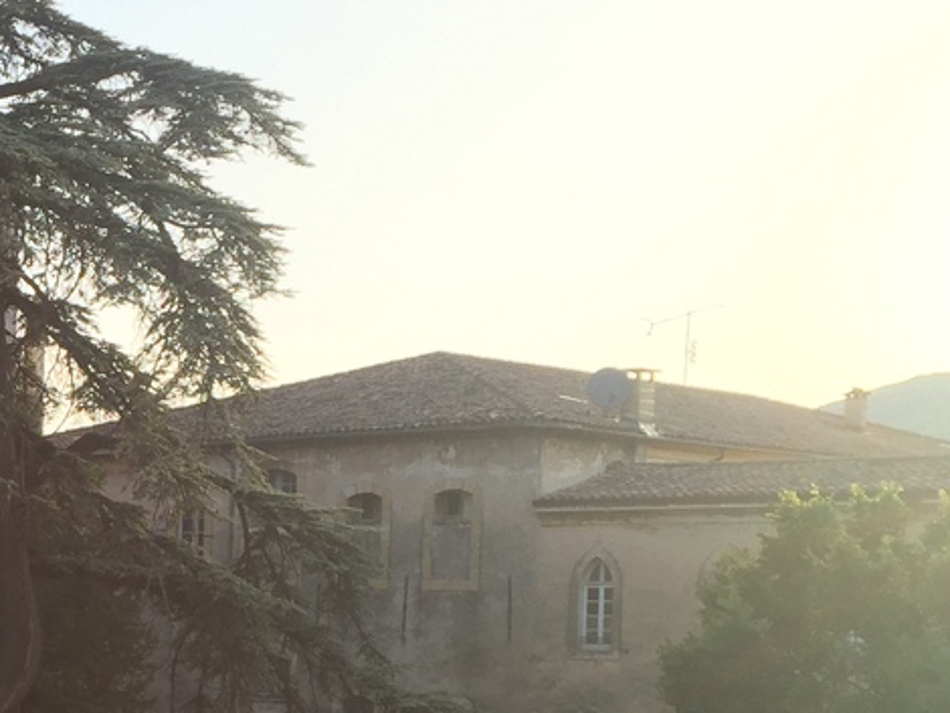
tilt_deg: -2.3
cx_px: -192
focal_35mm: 74
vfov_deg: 19.4
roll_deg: -0.7
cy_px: 699
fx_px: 2032
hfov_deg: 23.9
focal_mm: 4.15
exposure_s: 1/384
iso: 32
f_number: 2.2
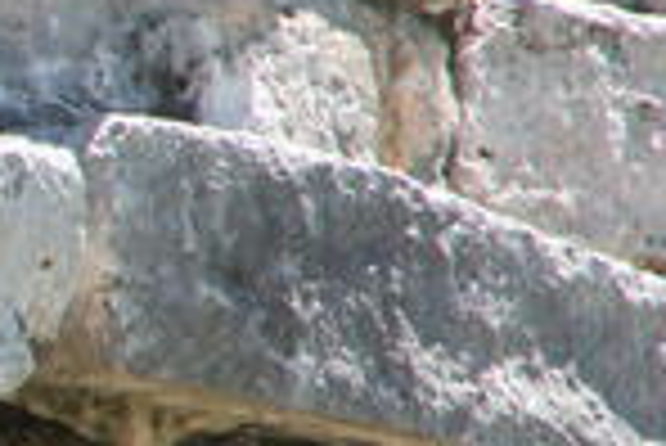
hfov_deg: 1.8
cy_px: 302
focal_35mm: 1111
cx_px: -1040
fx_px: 20573
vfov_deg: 1.2
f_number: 9
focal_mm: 135
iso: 160
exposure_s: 1/25
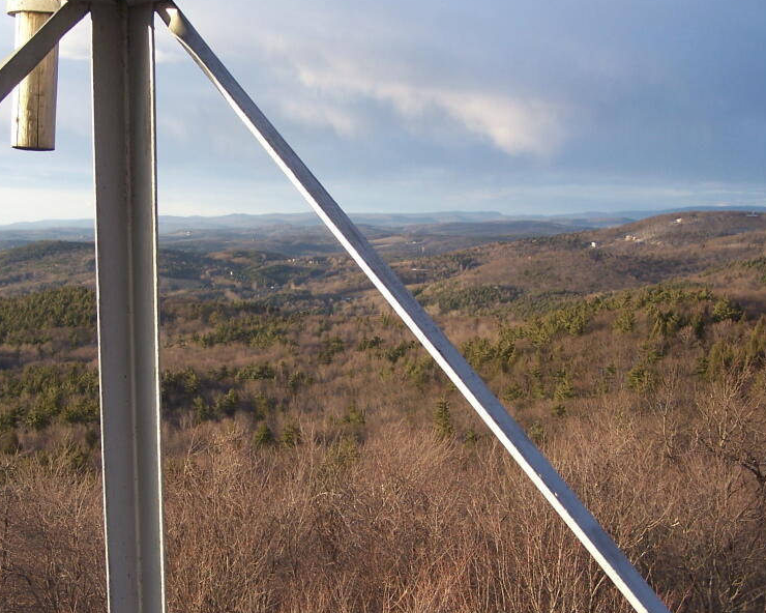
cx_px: 300
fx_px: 1224
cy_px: 308
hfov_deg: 34.6
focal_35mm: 54
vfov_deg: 28.1
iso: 80
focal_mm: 6.7
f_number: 2.8
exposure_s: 1/200
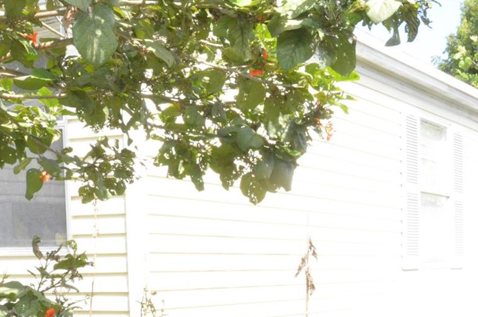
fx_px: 980
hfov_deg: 26.5
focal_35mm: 74
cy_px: 322
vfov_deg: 17.9
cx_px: 426
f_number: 22
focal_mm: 24
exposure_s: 1/250
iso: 5000
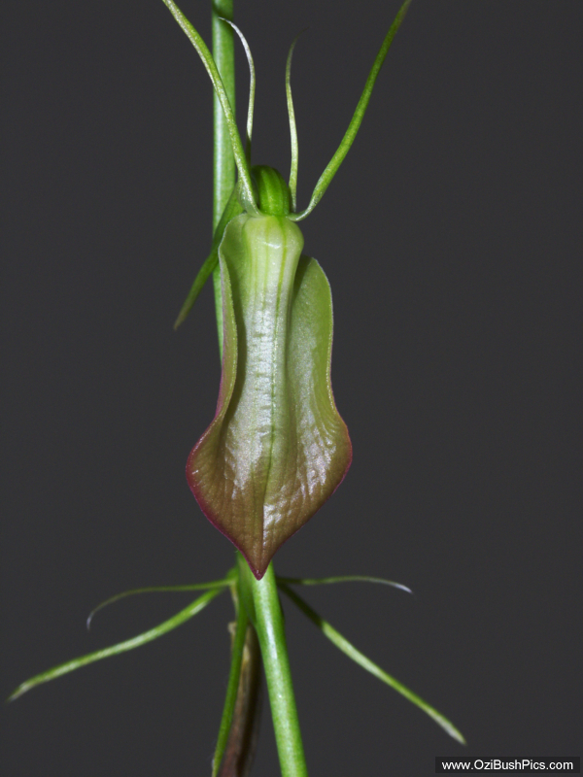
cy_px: 388
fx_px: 4491
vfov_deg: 9.9
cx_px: 292
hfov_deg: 7.4
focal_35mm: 200
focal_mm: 50.69
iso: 100
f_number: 8
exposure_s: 1/180
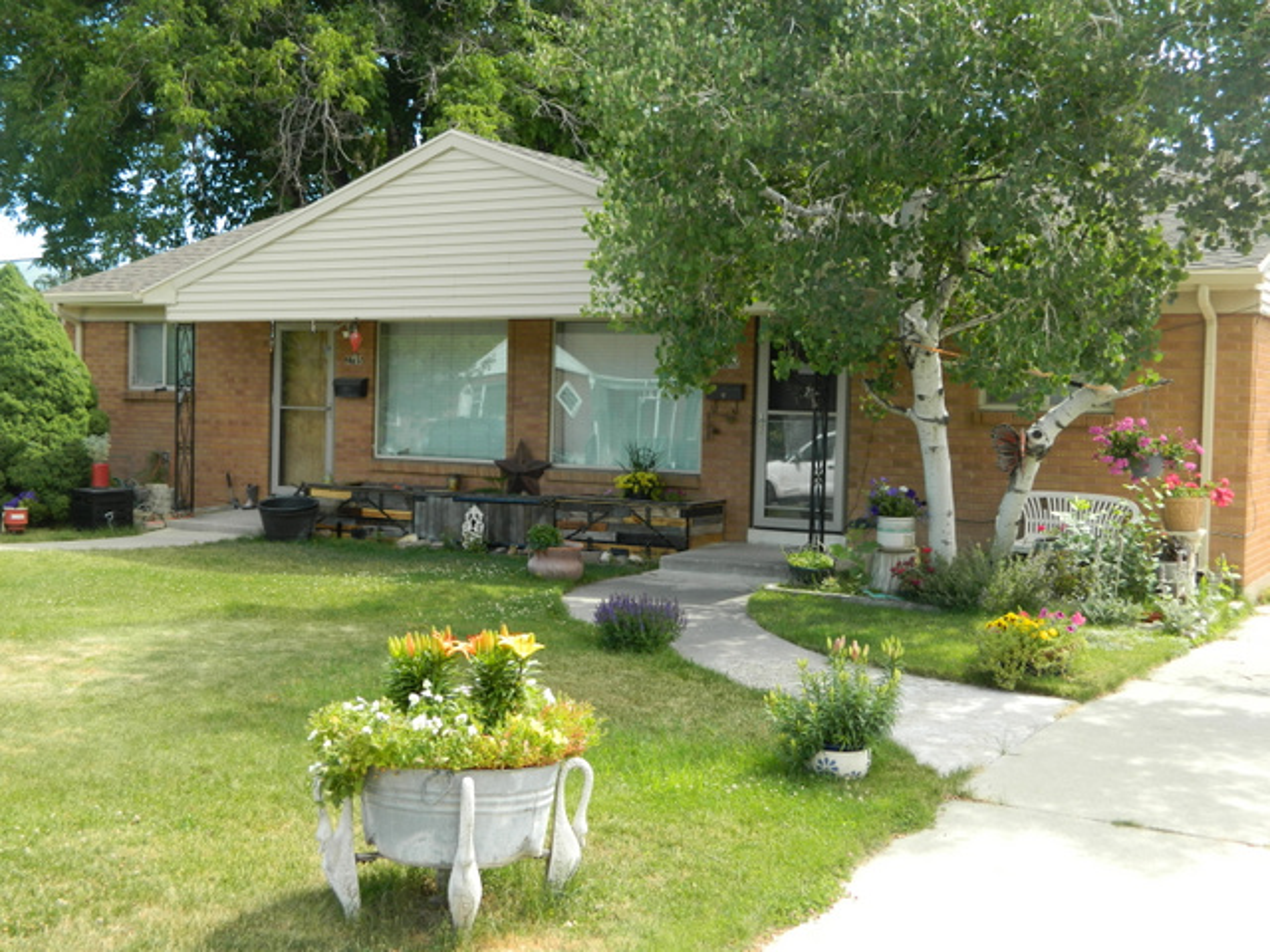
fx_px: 1504
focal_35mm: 41
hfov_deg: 45.8
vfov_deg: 35.1
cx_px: 635
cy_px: 476
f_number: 3.5
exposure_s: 1/200
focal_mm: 7.3
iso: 80
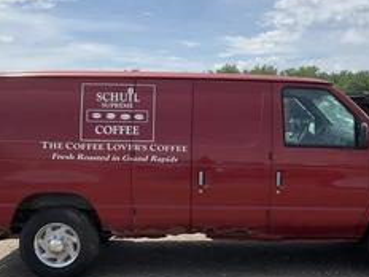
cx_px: 213
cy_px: 194
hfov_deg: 38.1
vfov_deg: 28.8
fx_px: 533
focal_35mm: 50
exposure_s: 1/1534
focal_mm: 3
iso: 25
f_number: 1.8
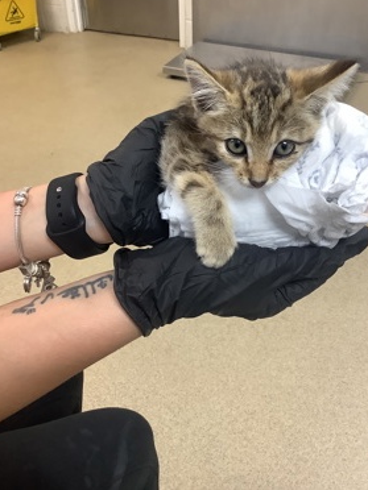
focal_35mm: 35
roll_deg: +0.1
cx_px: 195
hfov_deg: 40.7
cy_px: 215
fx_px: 496
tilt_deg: -34.9
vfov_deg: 52.5
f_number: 2.4
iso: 160
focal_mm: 3.3
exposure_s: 1/60
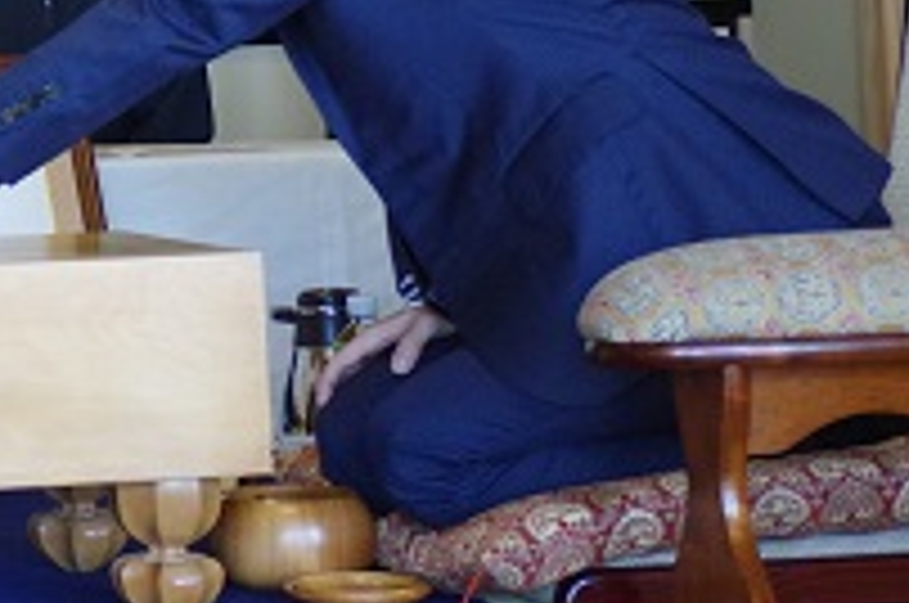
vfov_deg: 10.8
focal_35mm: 125
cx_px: -279
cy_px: -45
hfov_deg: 15.6
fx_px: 3151
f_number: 4
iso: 1600
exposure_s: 1/160
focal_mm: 28
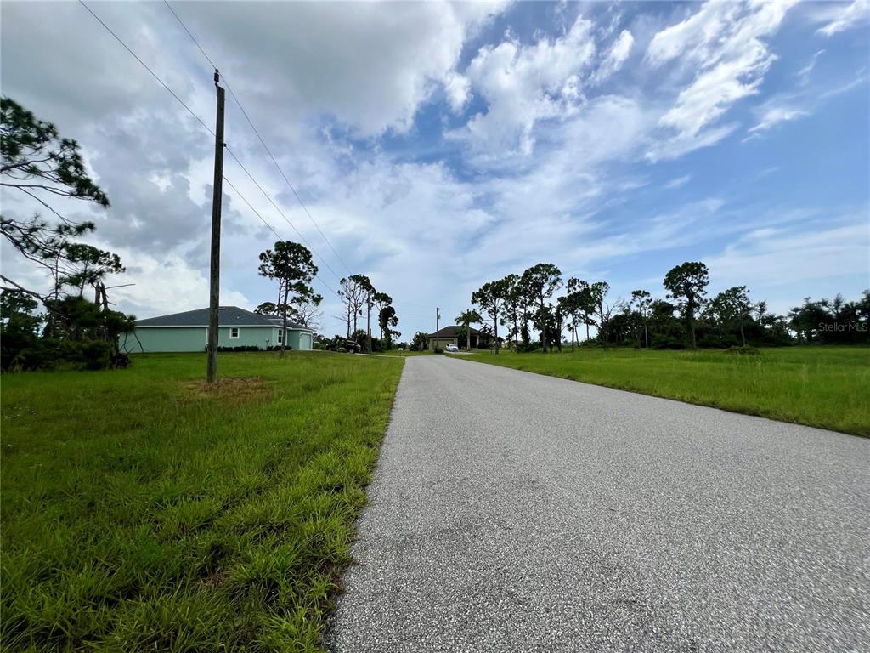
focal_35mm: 13
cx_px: 435
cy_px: 326
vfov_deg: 89.9
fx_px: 327
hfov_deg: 106.2
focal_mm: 1.57
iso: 32
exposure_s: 1/3040
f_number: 1.8
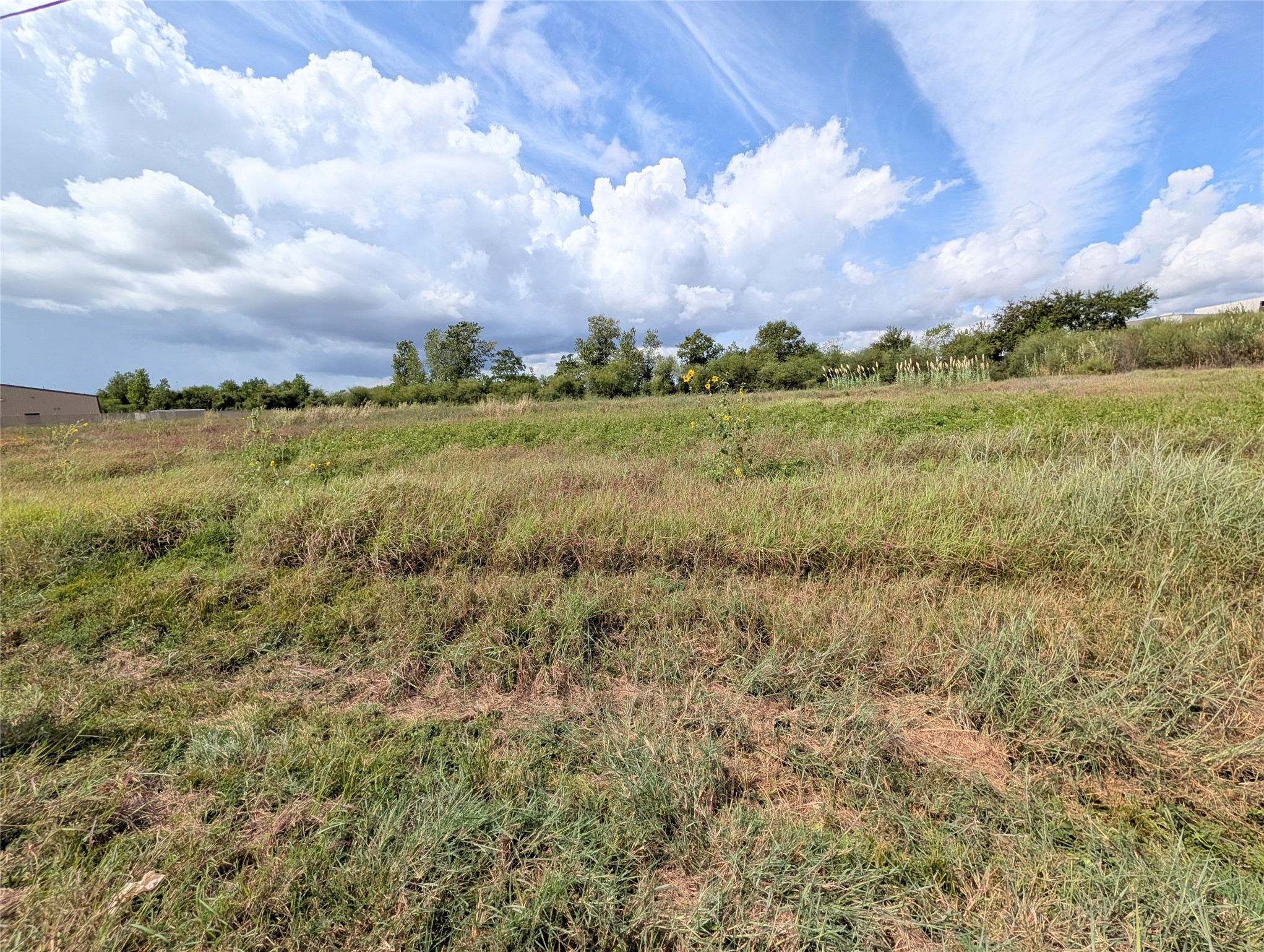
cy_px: 476
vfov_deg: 94.6
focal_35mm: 12
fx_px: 439
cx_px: 632
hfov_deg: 110.5
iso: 63
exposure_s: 1/6494
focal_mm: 2.02
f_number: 1.7
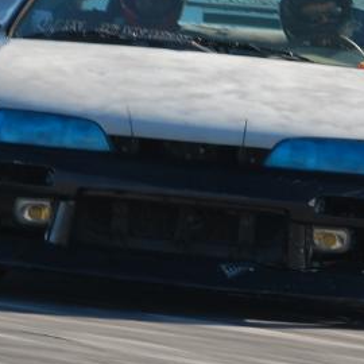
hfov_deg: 3.6
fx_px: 5734
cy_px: 94
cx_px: 228
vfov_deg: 3.6
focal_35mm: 482
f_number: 9
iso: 200
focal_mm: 100
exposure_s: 1/80
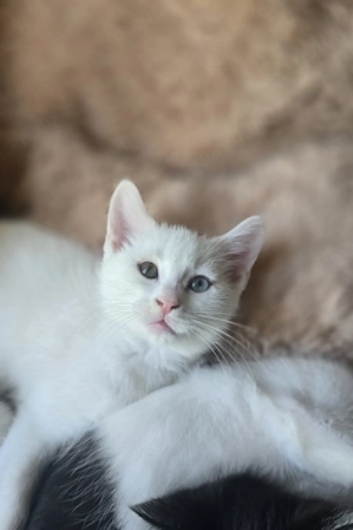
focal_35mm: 25
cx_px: 152
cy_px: 267
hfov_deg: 51.1
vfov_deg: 71.5
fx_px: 368
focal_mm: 6.3
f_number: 1.7
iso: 100
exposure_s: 1/101
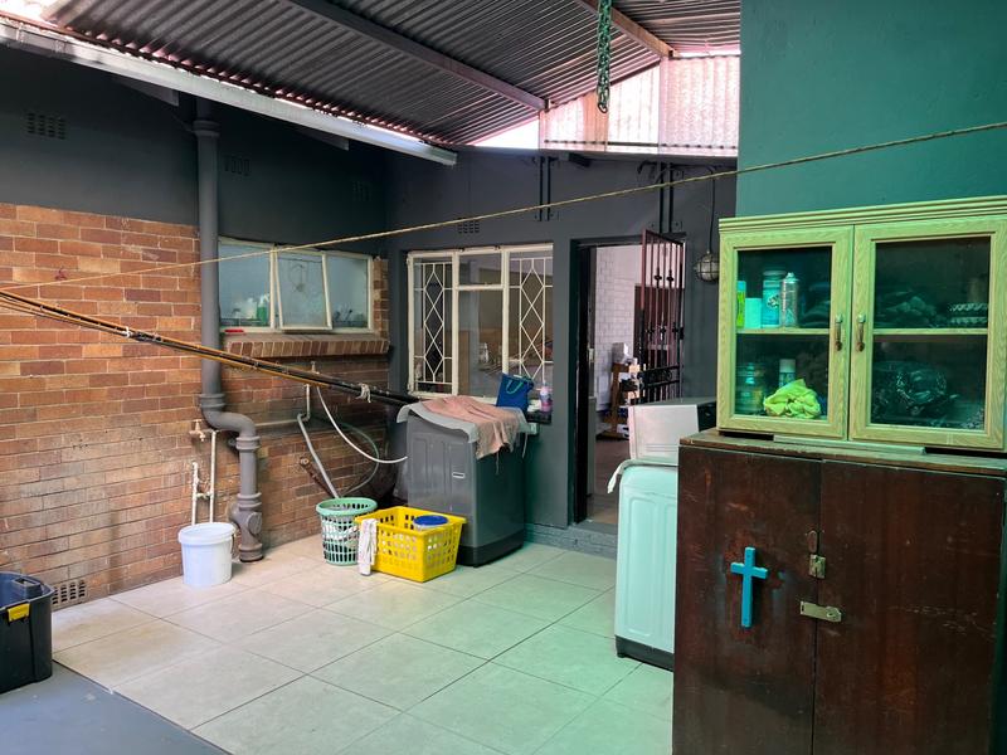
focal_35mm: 26
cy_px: 378
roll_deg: -0.6
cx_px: 504
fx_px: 756
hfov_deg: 67.3
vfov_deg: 53.1
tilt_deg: -4.0
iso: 125
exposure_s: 1/100
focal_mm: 5.1
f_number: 1.6
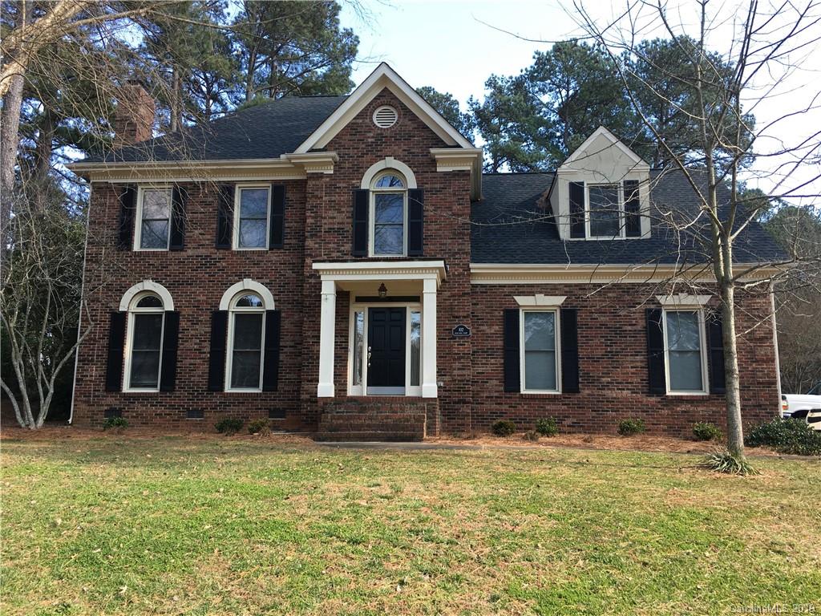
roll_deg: -0.6
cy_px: 308
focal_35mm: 29
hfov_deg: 61.7
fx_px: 688
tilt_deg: +8.8
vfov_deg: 48.2
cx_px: 410
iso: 25
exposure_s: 1/166
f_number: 2.2
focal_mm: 4.15
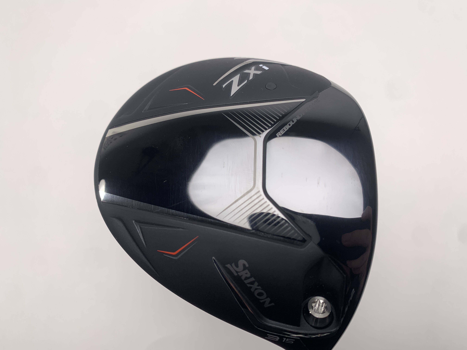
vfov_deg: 53.1
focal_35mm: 26
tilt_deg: -71.8
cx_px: 234
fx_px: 351
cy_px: 175
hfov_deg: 67.3
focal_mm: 4.25
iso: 25
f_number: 1.8
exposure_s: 1/188
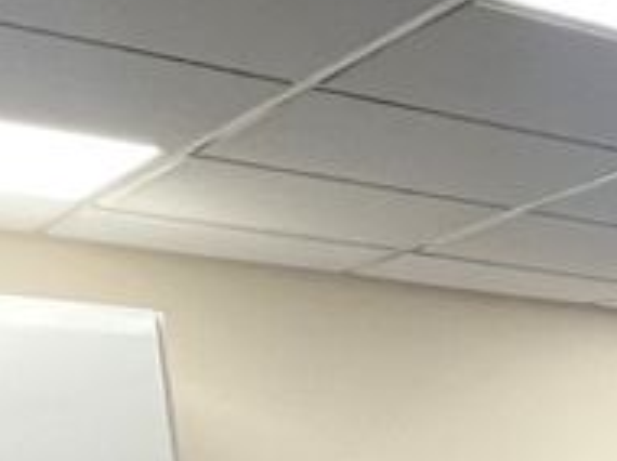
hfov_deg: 15.5
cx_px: 1435
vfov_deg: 16.3
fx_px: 1353
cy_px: 833
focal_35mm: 76
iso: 125
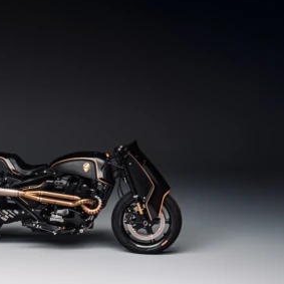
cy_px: 287
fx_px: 1105
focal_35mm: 119
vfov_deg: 14.4
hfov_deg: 14.0
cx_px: -108
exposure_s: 4
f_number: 7.1
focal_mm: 44
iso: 250
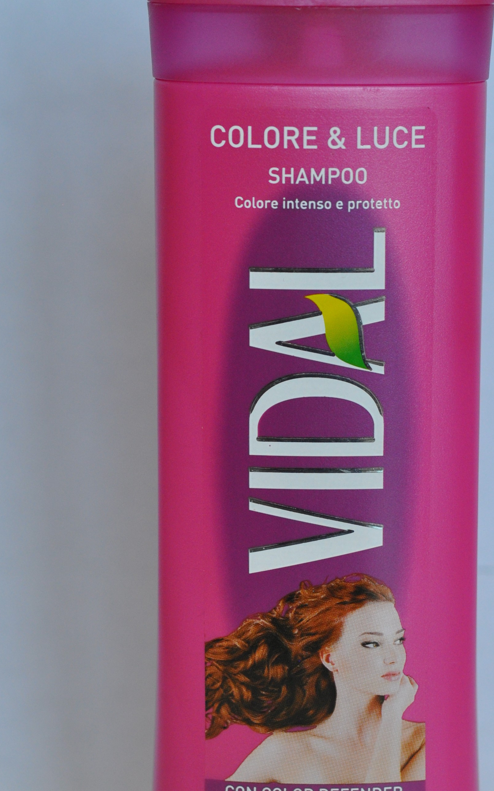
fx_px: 3275
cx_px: 294
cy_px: 473
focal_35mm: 152
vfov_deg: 13.8
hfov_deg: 8.6
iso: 720
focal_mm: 60
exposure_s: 1/250
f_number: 4
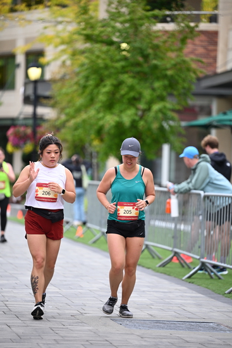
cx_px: 116
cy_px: 174
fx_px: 1642
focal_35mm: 170
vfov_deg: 12.1
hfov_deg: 8.1
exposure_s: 1/1600
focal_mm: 170
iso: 640
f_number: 2.8
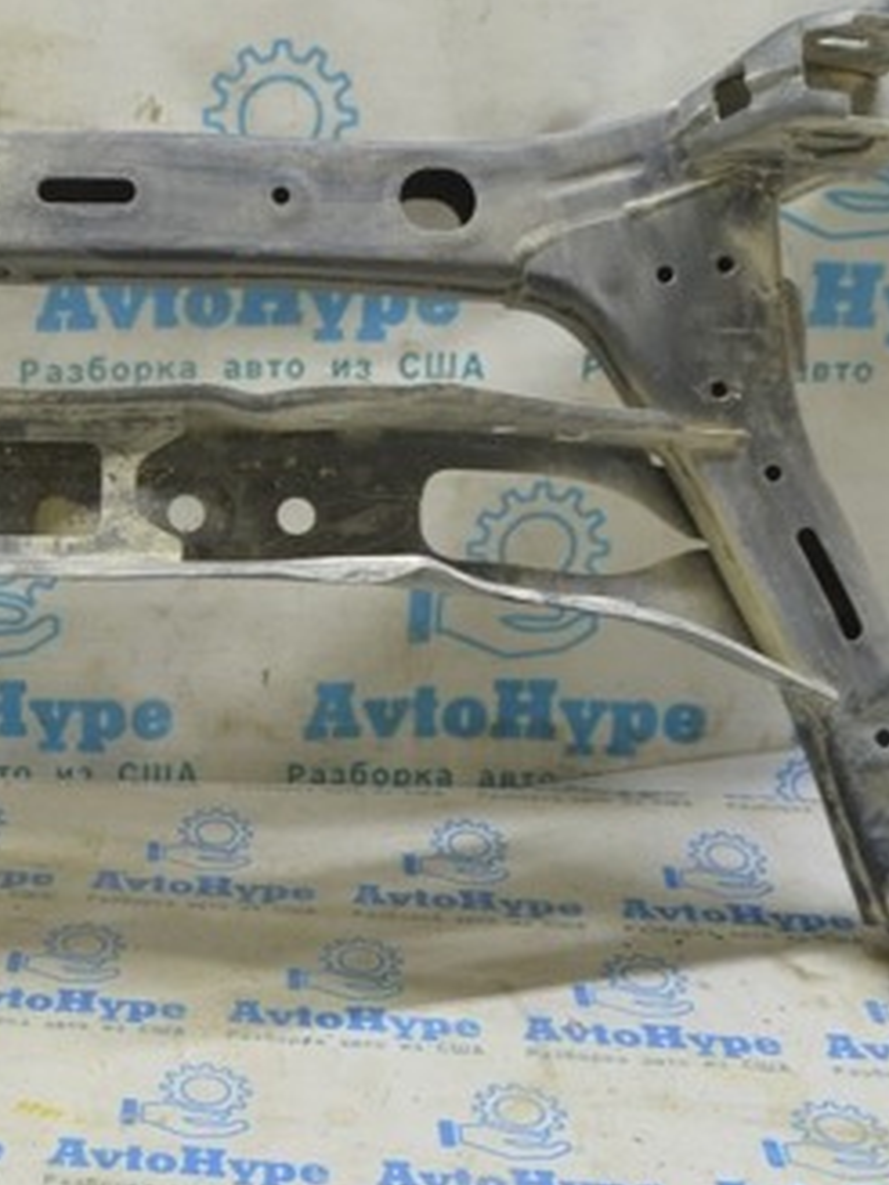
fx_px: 2018
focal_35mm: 59
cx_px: -29
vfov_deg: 32.6
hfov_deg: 23.6
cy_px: 435
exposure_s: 1/20
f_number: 5.6
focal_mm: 21
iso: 400
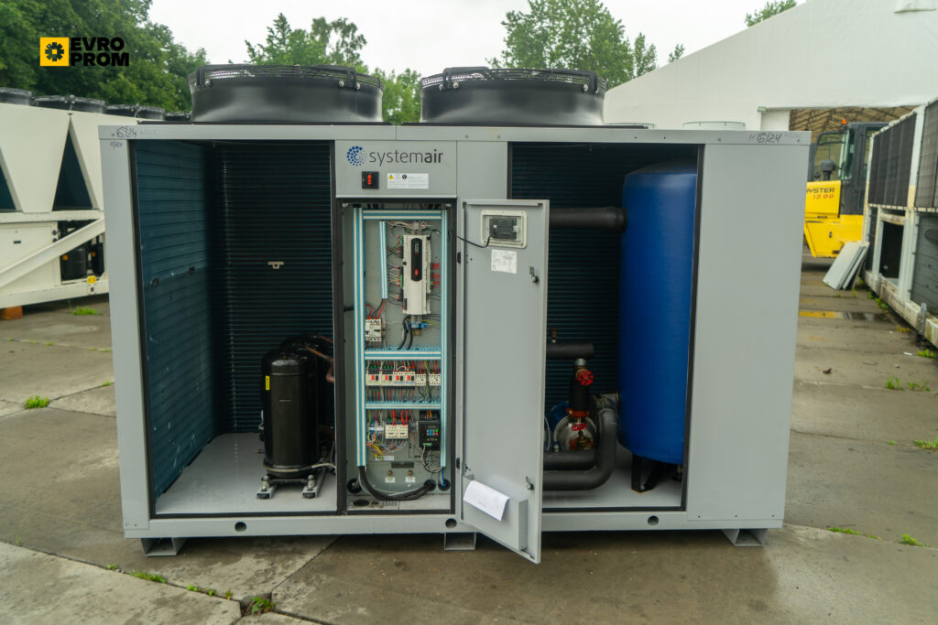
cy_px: 312
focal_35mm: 29
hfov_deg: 63.7
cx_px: 469
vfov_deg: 45.0
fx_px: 756
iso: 125
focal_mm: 29
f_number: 4
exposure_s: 1/100
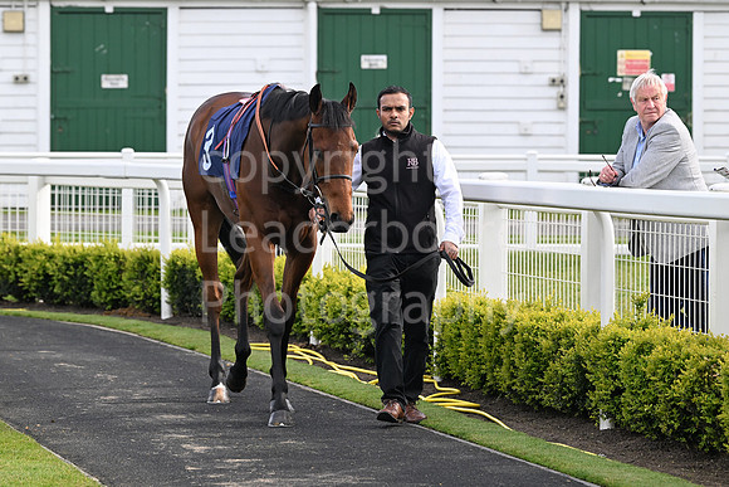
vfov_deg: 8.1
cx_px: 364
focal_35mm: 170
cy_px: 244
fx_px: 3443
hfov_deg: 12.1
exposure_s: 1/1000
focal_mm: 170
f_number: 6.3
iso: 800
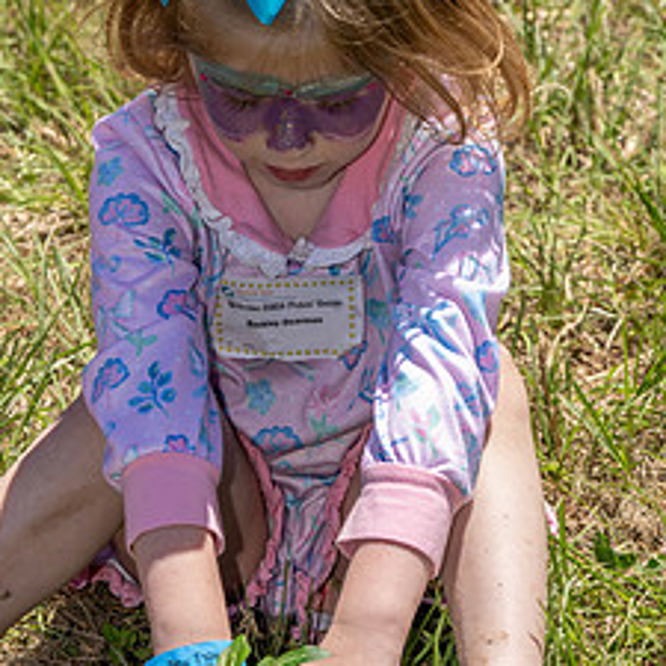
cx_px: 269
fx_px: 5747
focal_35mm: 264
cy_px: 299
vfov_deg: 6.6
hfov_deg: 6.6
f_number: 11
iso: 180
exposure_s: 1/200
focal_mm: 155
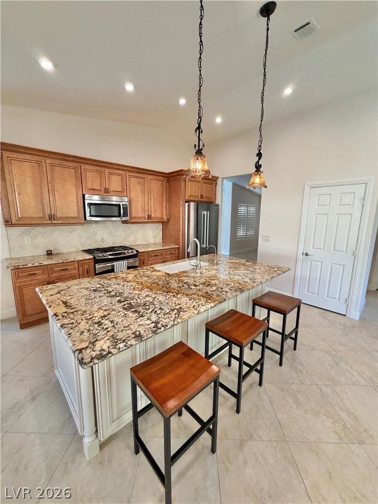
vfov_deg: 102.1
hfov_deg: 85.7
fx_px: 204
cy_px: 252
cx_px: 189
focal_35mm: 14
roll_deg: -1.6
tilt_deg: -8.2
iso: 160
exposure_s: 1/120
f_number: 2.2
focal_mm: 2.22
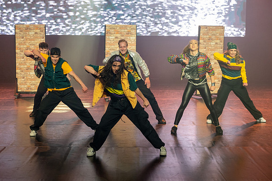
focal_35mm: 73
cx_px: 146
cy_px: 86
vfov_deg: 18.6
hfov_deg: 27.7
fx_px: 552
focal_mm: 62
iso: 2800
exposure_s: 1/100
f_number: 2.8
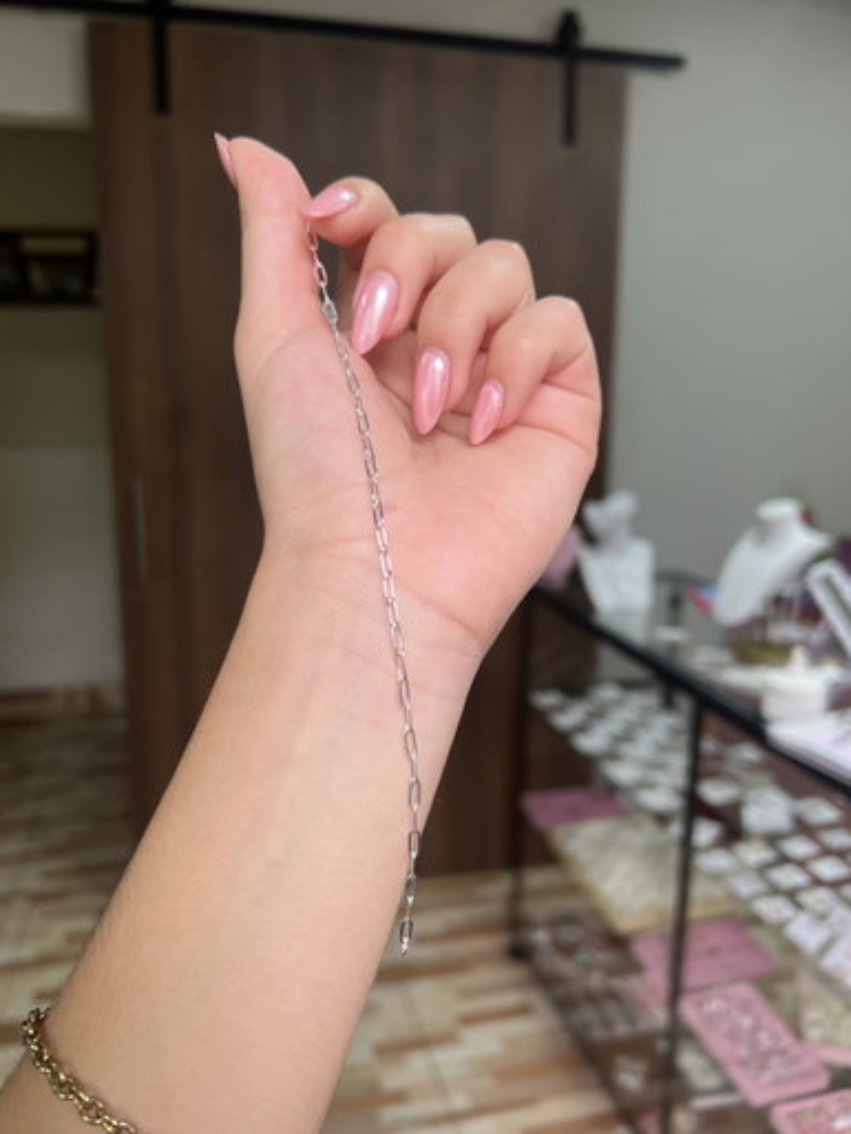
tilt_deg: -12.2
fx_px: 885
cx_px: 416
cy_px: 574
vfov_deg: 65.3
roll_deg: -0.2
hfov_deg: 51.4
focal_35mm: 27
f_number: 1.5
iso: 64
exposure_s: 1/121
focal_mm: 5.7
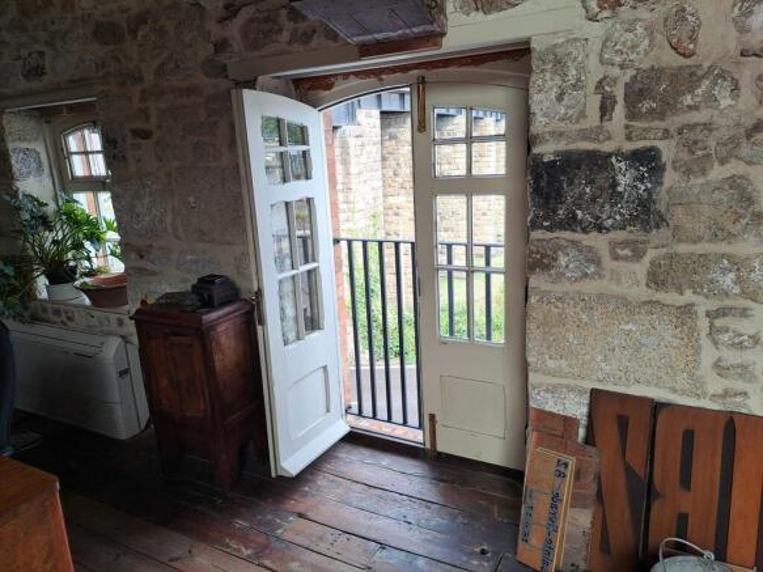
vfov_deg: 54.9
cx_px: 382
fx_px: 551
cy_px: 286
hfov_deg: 69.4
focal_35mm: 25
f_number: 1.8
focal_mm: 4.65
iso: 32
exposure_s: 1/101
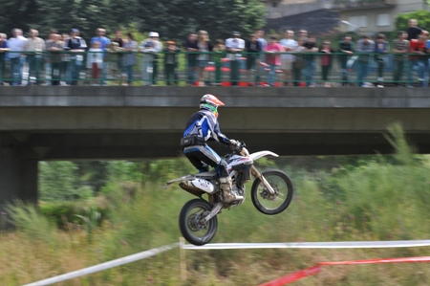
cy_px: 143
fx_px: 2004
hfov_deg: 12.2
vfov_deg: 8.2
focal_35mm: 168
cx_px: 215
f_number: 10
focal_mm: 112
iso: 320
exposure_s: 1/200
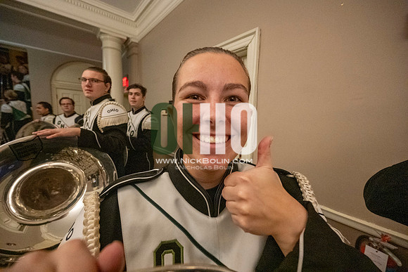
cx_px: 204
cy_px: 136
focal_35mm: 14
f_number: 4.5
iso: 12800
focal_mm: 14
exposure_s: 1/250
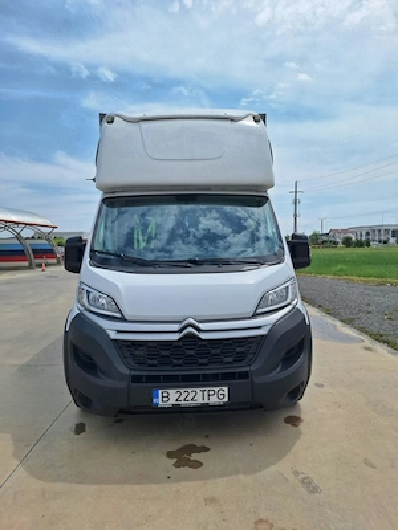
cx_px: 199
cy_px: 265
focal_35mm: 23
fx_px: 353
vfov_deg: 73.9
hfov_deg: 58.9
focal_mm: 5.54
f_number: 1.8
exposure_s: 1/5000
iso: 40
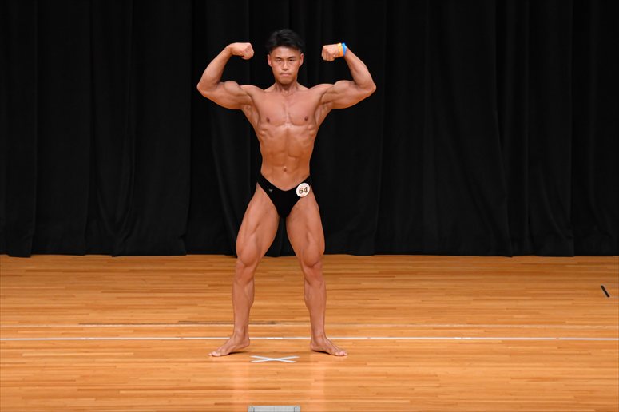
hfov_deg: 8.1
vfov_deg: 5.4
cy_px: 206
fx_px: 4383
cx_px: 310
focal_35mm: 255
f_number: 5.6
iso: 3200
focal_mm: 170
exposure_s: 1/400
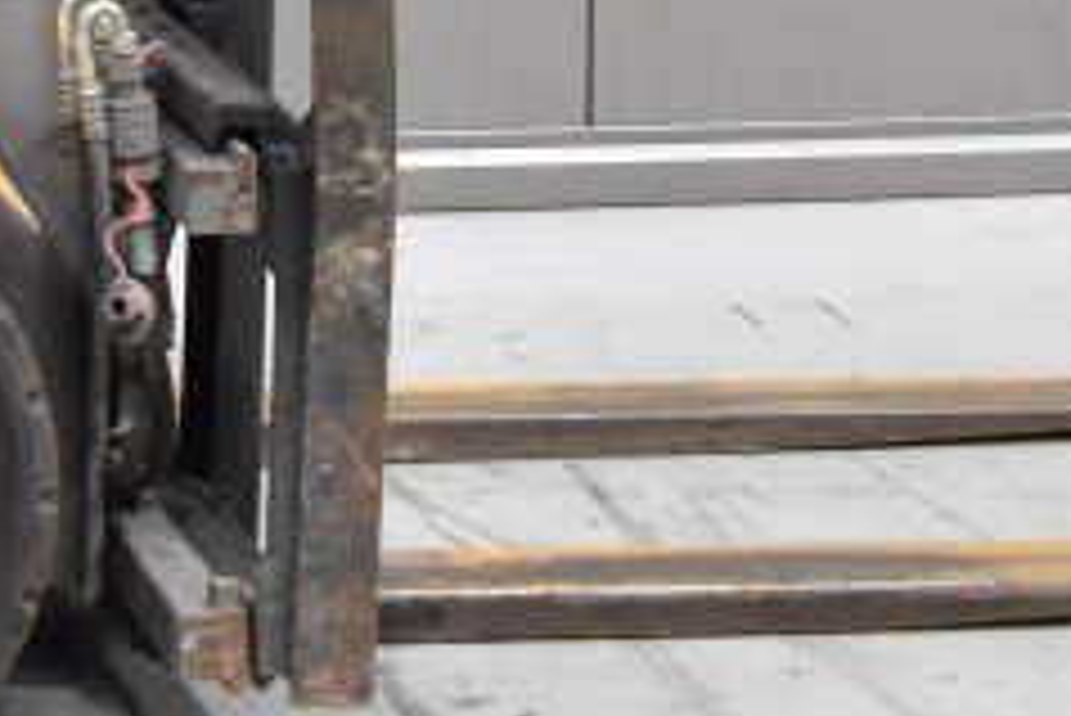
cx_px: -1094
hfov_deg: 12.0
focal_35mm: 151
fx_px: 4495
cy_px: -833
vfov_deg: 8.5
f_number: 5
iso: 1600
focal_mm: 20
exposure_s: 1/30
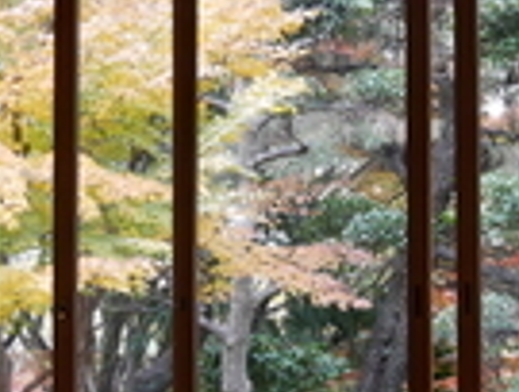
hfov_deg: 14.4
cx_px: 581
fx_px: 1999
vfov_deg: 11.2
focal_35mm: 133
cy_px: 244
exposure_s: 1/60
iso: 250
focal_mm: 15
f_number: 3.7
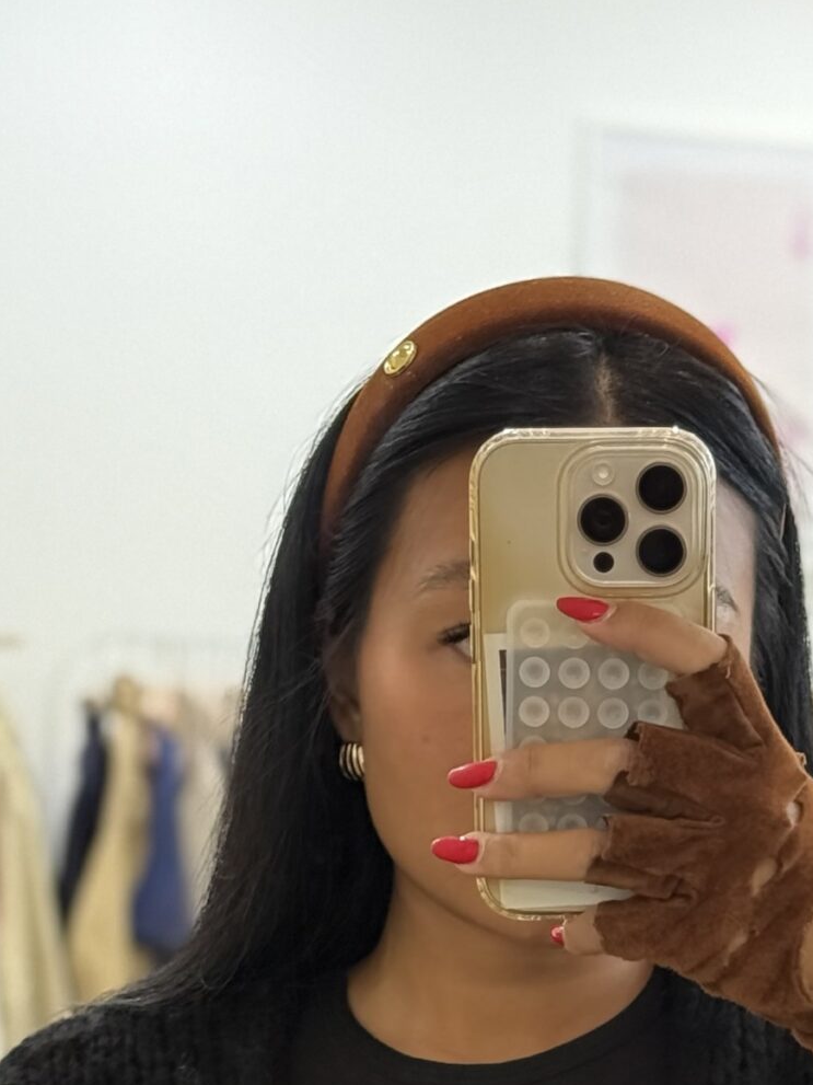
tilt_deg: -11.2
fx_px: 3884
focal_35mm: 124
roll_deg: -1.3
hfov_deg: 11.9
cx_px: 507
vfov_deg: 15.5
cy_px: 1204
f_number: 1.78
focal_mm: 6.76
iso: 500
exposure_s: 1/25
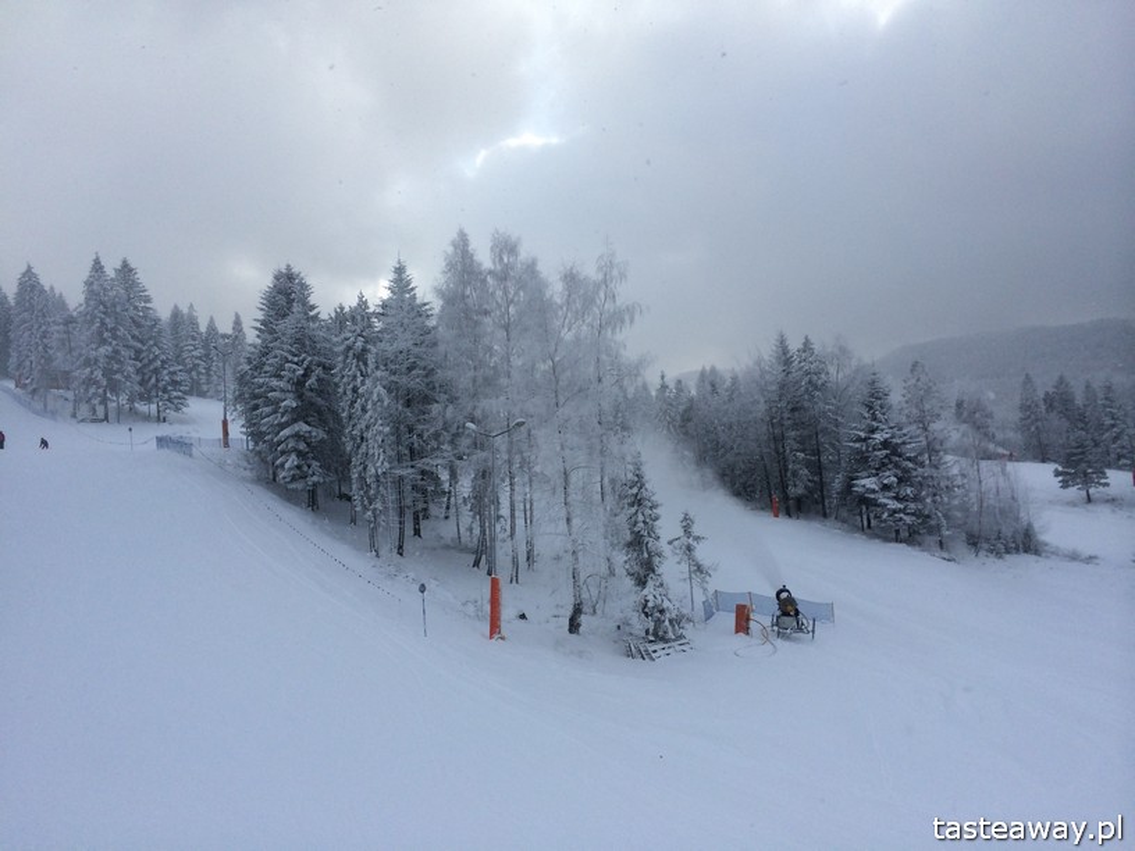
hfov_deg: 60.0
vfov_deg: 46.8
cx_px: 568
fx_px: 984
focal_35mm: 30
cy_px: 426
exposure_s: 1/1709
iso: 40
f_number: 2.2
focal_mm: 4.12
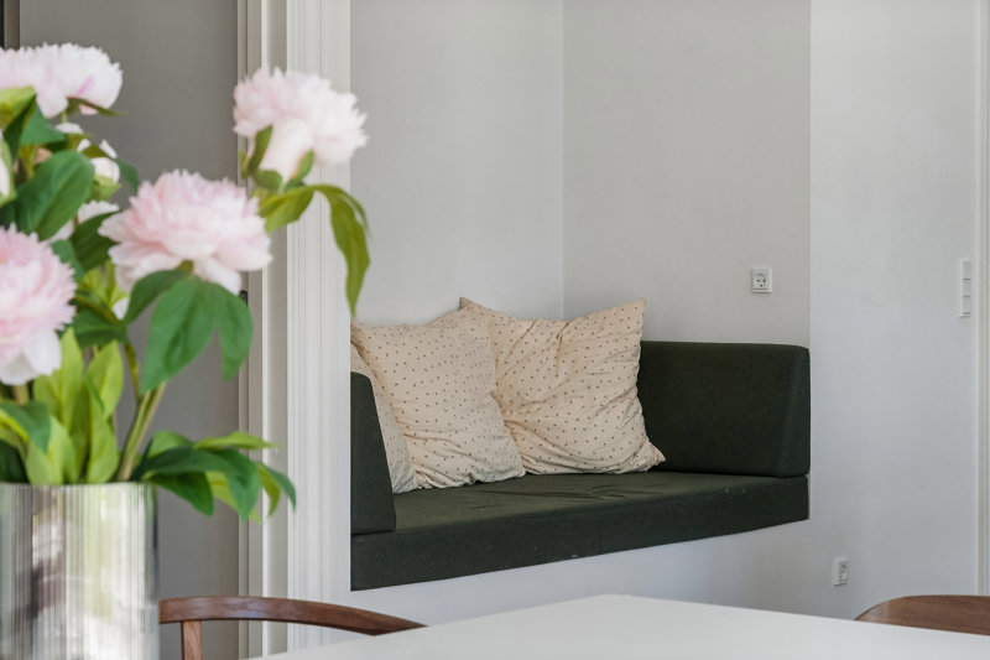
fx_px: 2309
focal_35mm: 84
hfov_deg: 24.2
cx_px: 495
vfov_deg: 16.3
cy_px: 330
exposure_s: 1/20
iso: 200
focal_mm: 56
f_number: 10
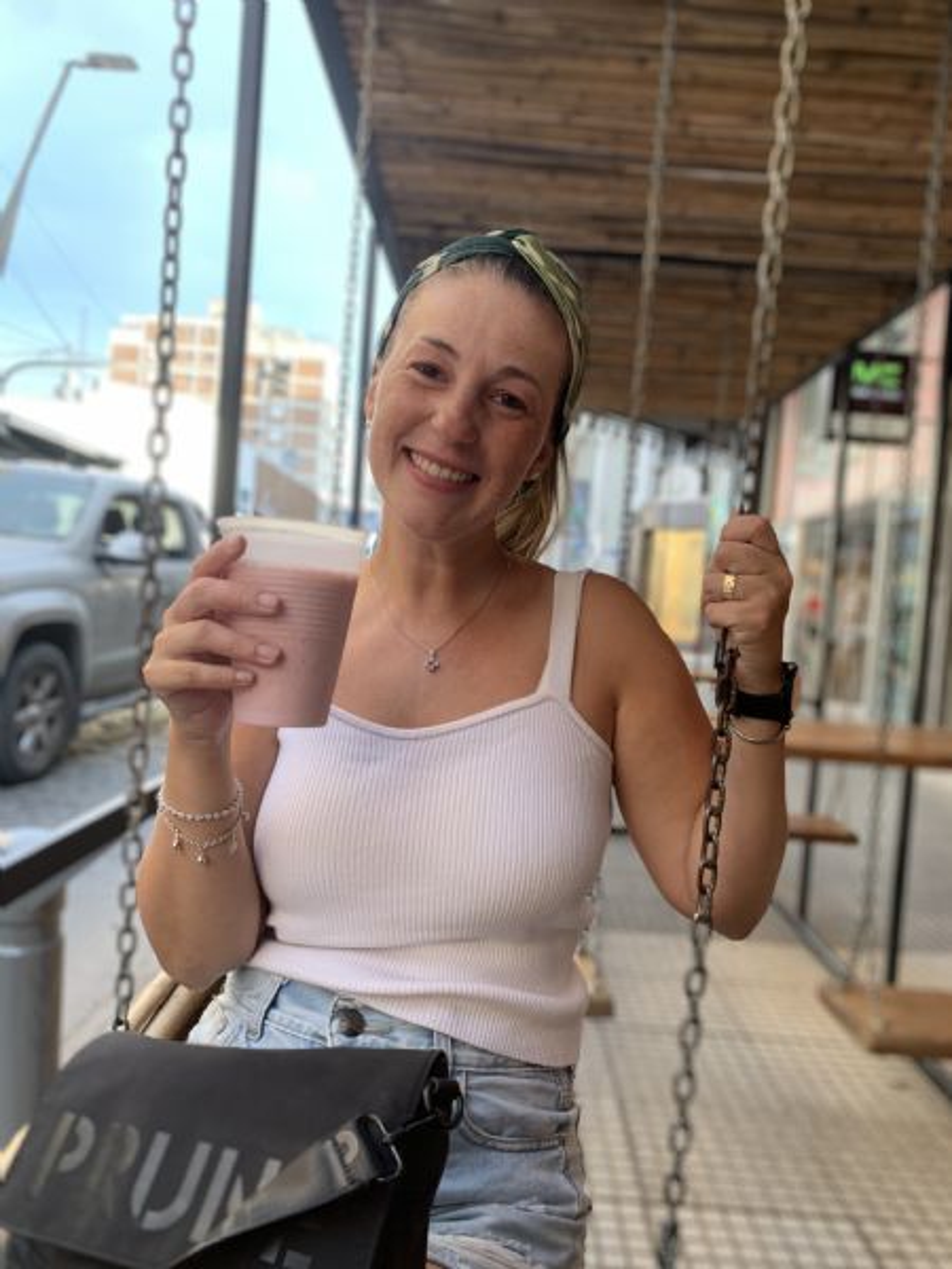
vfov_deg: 67.3
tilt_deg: -1.5
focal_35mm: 26
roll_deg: -4.9
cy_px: 634
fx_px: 953
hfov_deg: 53.1
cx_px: 476
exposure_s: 1/122
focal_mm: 4.25
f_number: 1.8
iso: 32
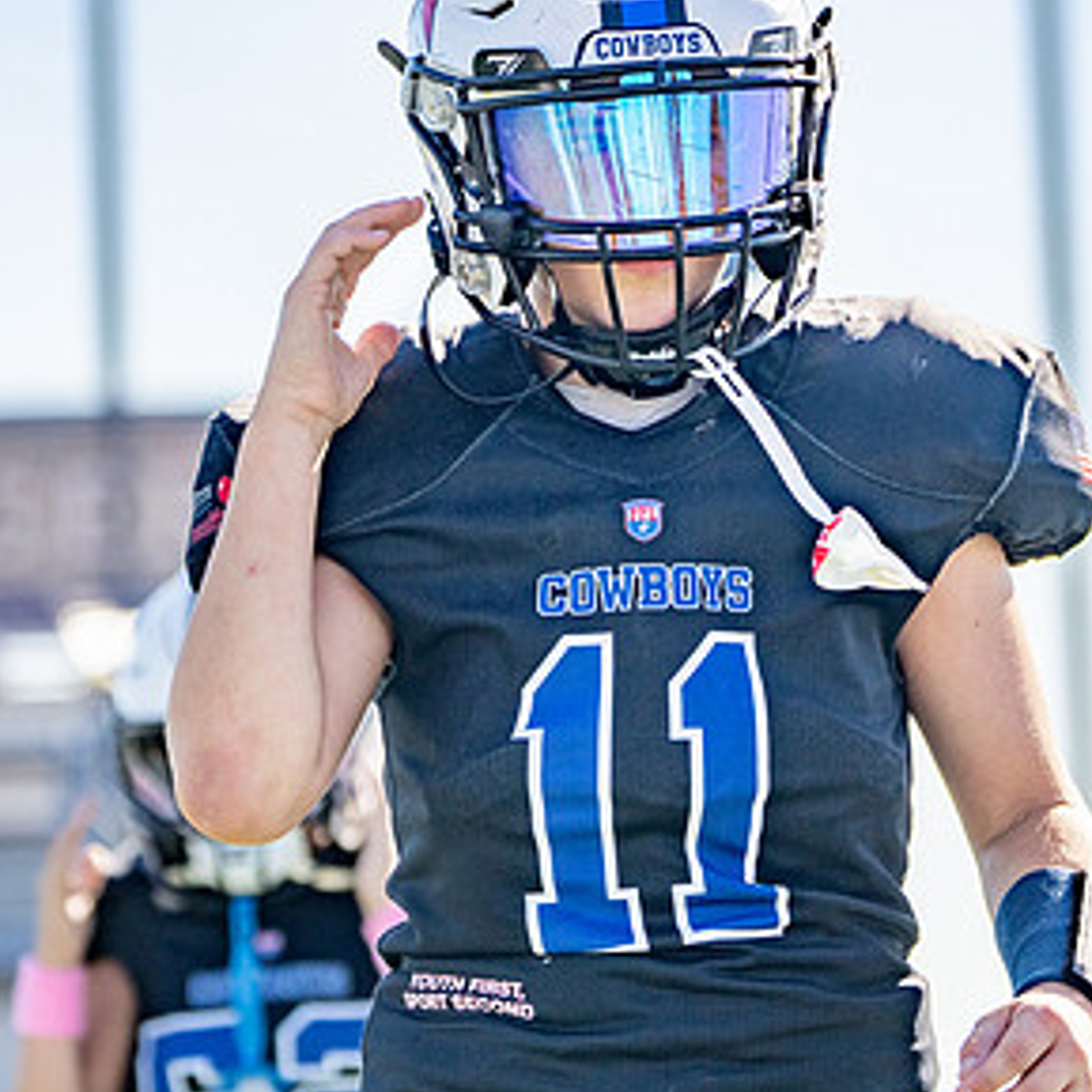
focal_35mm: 410
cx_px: 694
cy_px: 402
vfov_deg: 4.3
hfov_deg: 4.3
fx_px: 14633
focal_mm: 187
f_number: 5.6
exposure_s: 1/1600
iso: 320
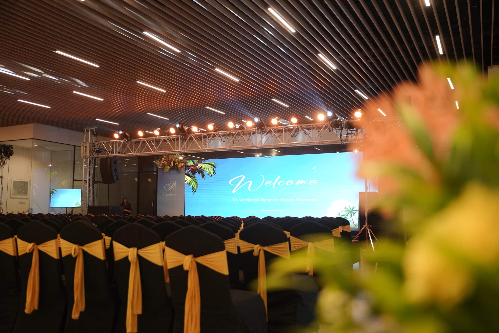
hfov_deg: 55.2
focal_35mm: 34
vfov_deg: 38.5
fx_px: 477
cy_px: 166
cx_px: 250
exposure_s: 1/320
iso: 2500
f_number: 2.8
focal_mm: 34.4
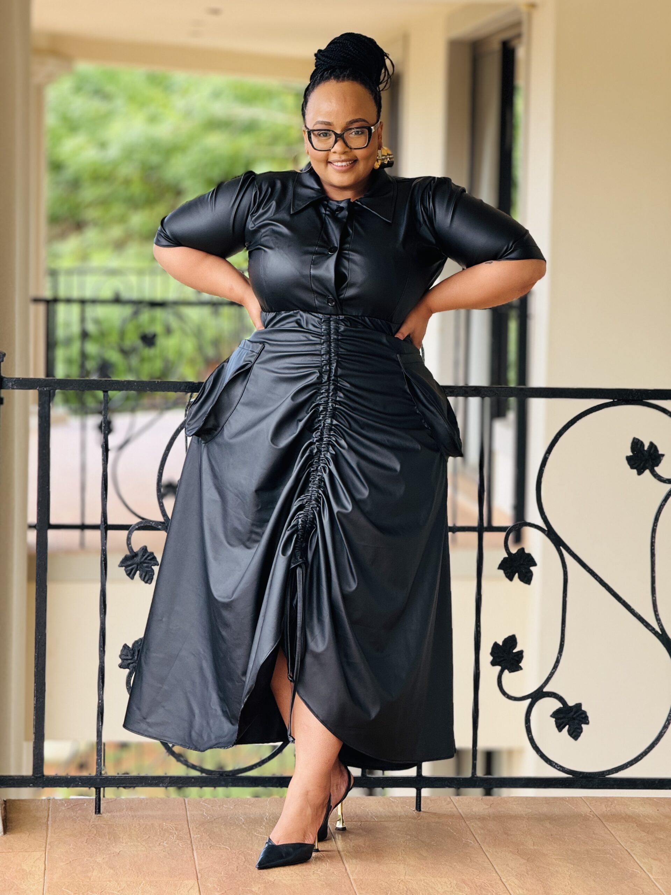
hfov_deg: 12.3
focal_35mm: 120
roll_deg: -1.5
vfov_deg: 16.4
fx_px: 3101
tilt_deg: -4.0
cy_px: 448
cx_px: 336
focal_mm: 15.66
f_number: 2.8
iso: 80
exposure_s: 1/99
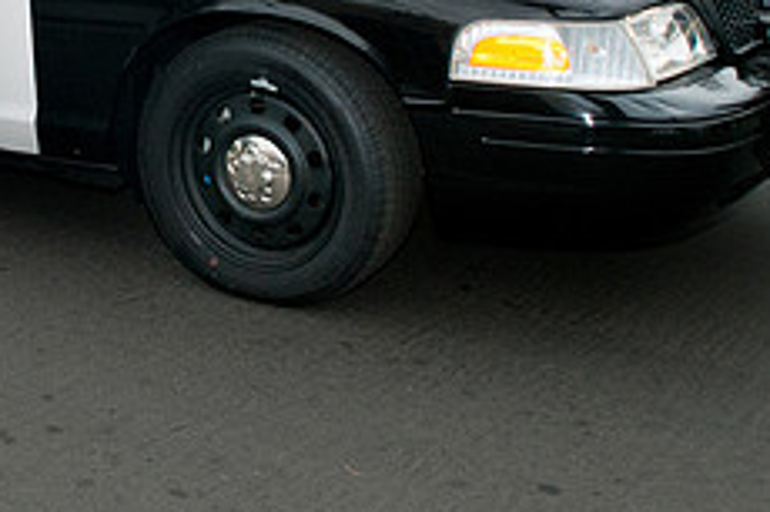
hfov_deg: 28.7
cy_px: -5
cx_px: 97
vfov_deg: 19.4
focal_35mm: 68
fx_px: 1453
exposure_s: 1/400
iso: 640
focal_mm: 18
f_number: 9
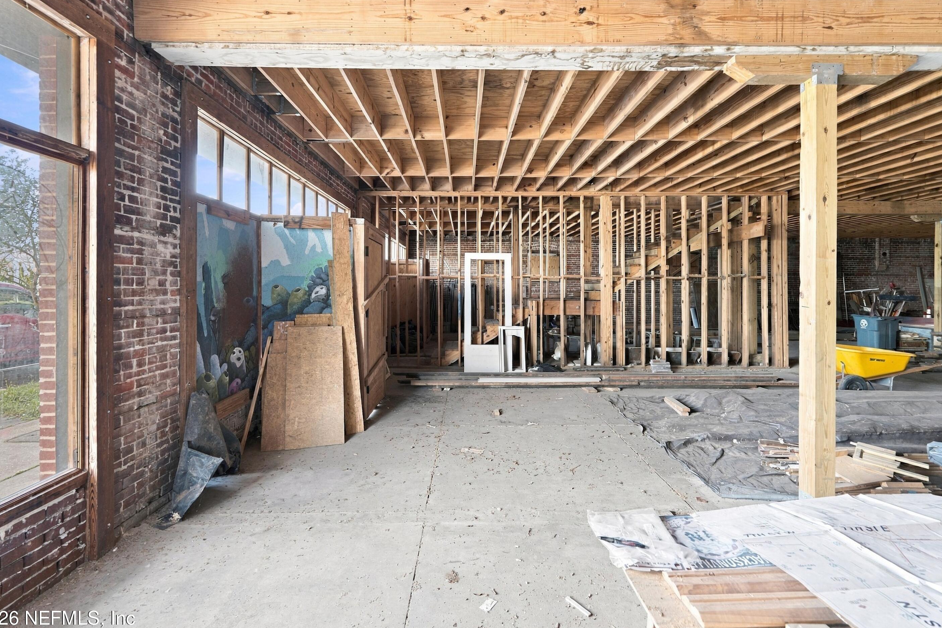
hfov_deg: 100.4
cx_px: 466
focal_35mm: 15
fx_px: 392
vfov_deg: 77.3
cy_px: 312
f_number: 6.3
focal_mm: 14
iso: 640
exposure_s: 1/10
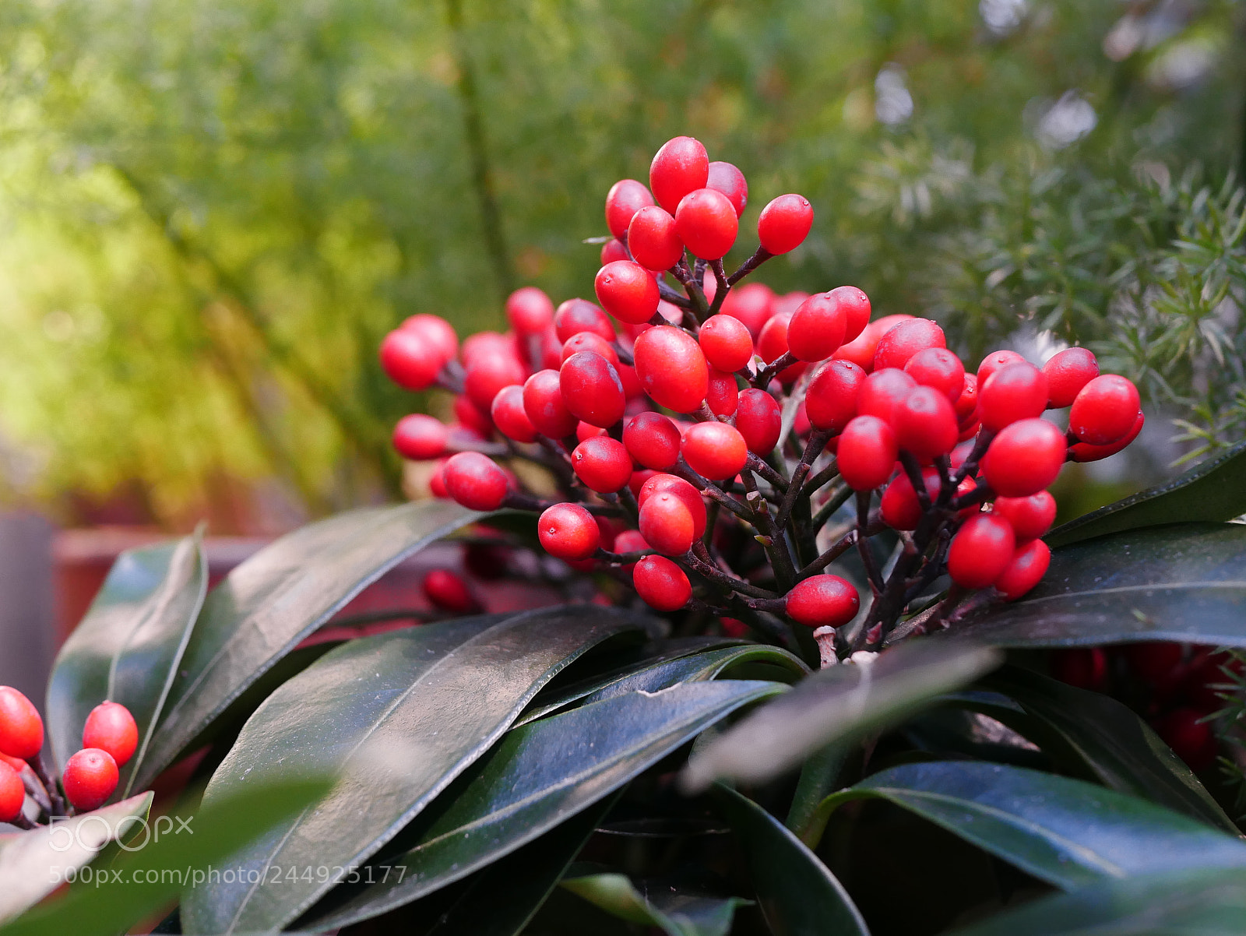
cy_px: 468
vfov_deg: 29.1
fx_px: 1801
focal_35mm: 50
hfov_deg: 38.2
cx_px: 623
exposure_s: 1/13
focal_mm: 25
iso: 800
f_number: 4
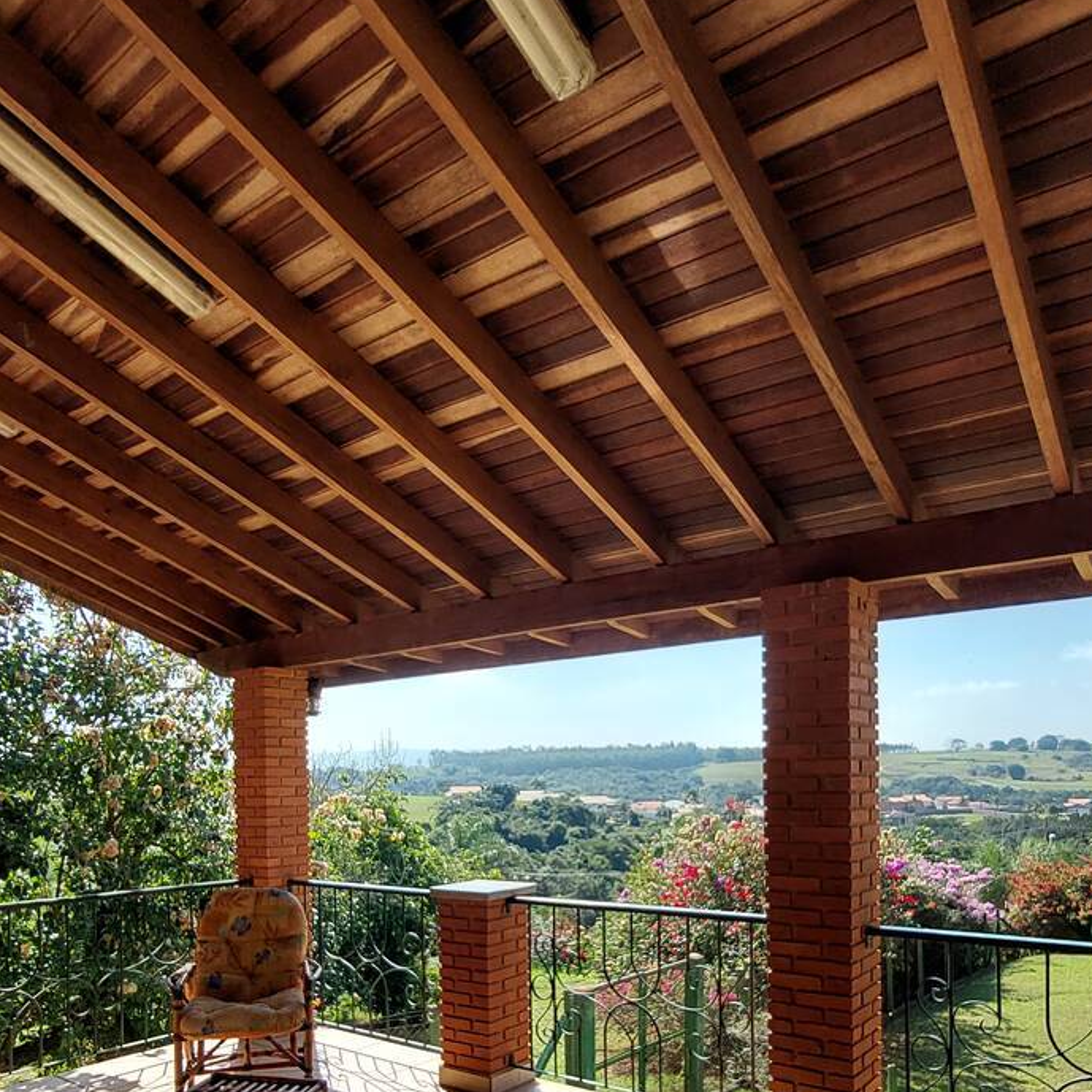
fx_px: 857
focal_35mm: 24
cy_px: 810
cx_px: 556
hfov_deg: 65.0
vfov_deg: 61.6
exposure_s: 1/490
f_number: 2.2
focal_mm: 1.74
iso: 40
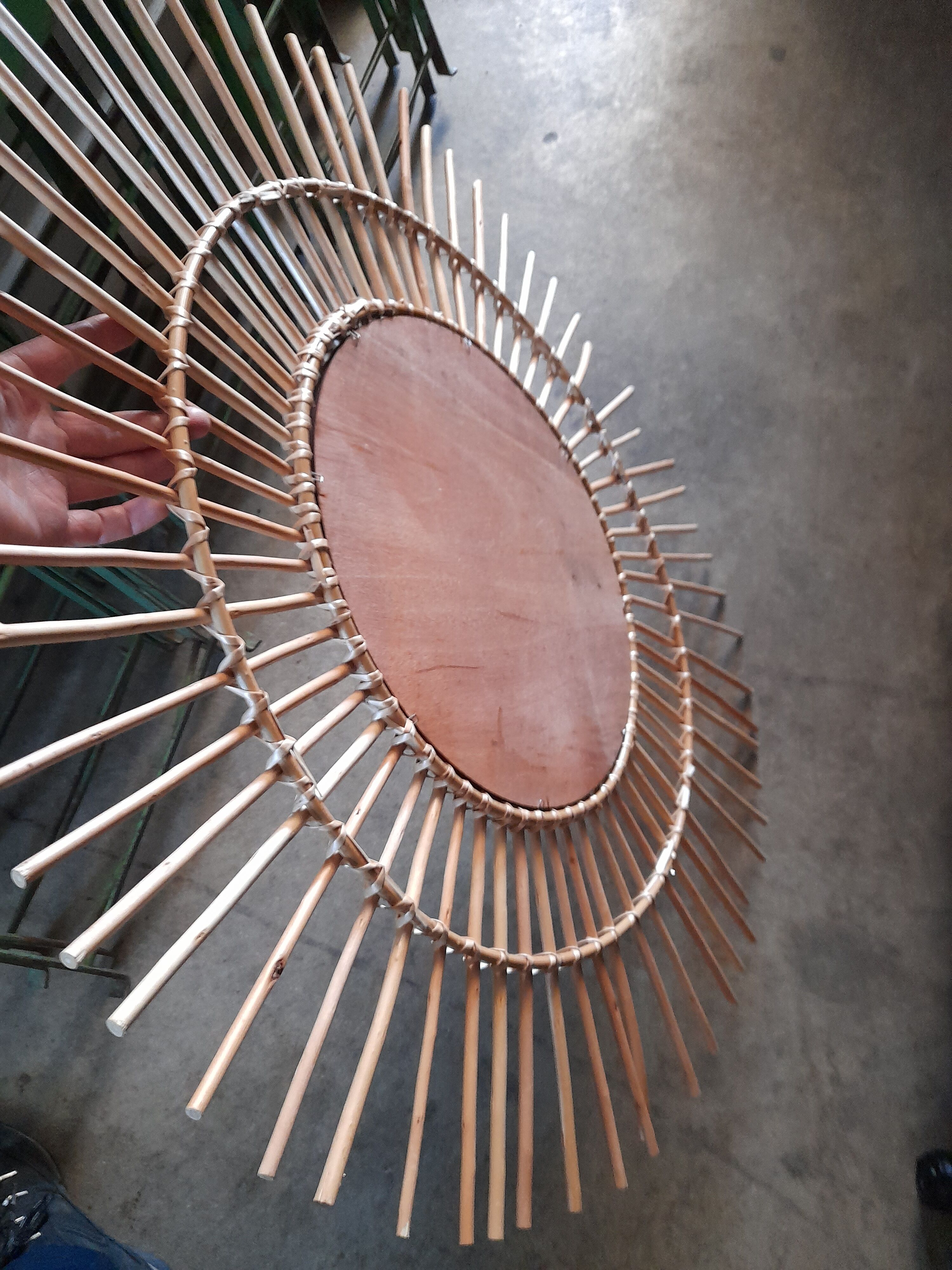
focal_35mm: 25
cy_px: 635
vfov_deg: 69.4
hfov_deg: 54.9
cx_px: 476
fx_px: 917
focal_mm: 4.6
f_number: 2
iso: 400
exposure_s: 1/25
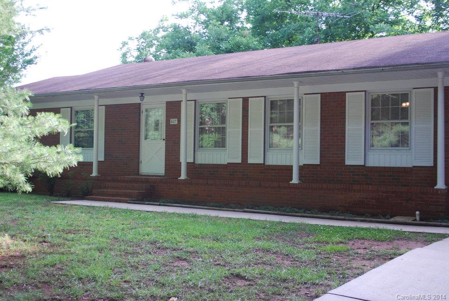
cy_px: 150
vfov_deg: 28.2
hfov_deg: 41.1
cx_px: 224
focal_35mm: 48
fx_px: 599
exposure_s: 1/60
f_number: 4.8
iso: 200
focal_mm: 32
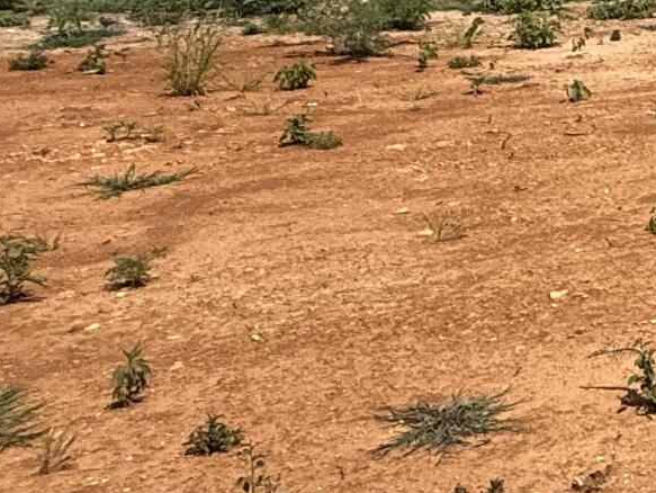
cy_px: -138
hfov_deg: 17.0
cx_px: 1410
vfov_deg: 19.0
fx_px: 1365
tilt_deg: -1.8
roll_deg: -1.8
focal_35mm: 72
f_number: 2.2
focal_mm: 2.22
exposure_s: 1/2237
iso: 50
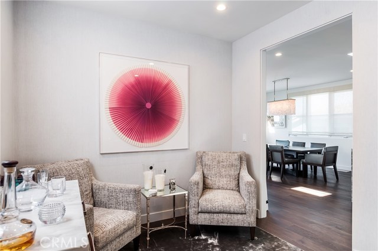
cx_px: 189
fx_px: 220
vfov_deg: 59.4
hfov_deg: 81.3
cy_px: 126
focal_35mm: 21
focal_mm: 14
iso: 200
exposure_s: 1/13
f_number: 9
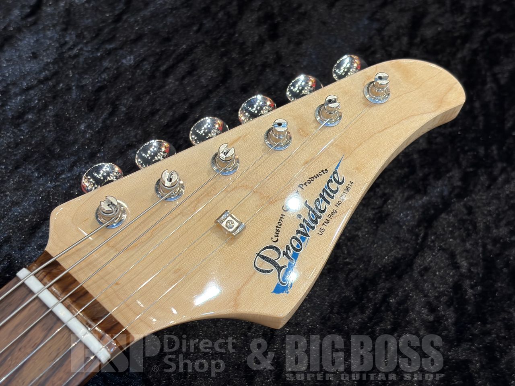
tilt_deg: -59.4
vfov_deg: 28.0
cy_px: 193
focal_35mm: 52
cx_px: 258
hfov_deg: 36.8
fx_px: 774
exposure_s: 1/60
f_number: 1.6
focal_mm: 5.96
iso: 125
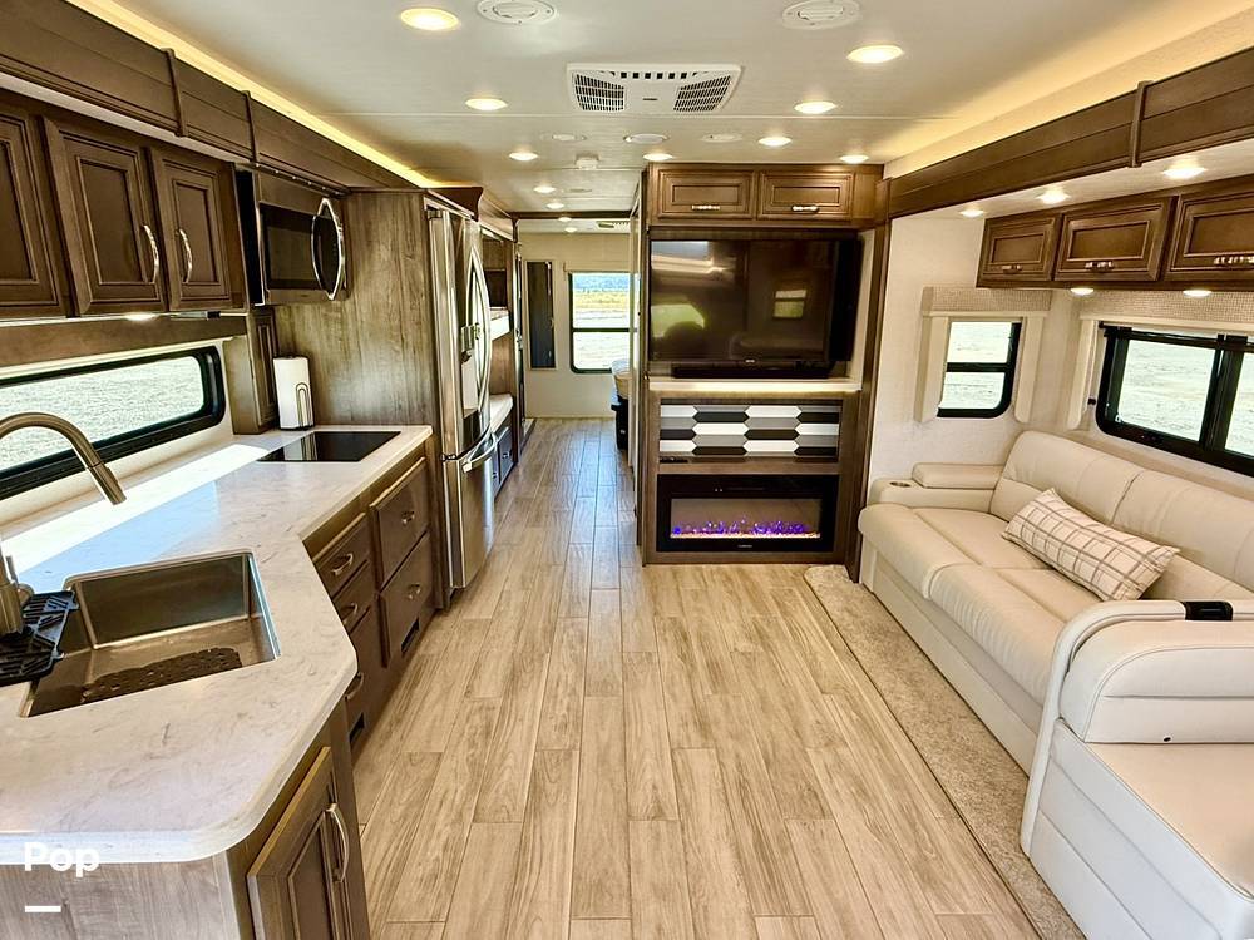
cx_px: 627
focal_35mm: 19
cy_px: 470
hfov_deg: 84.7
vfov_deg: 68.7
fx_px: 688
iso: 160
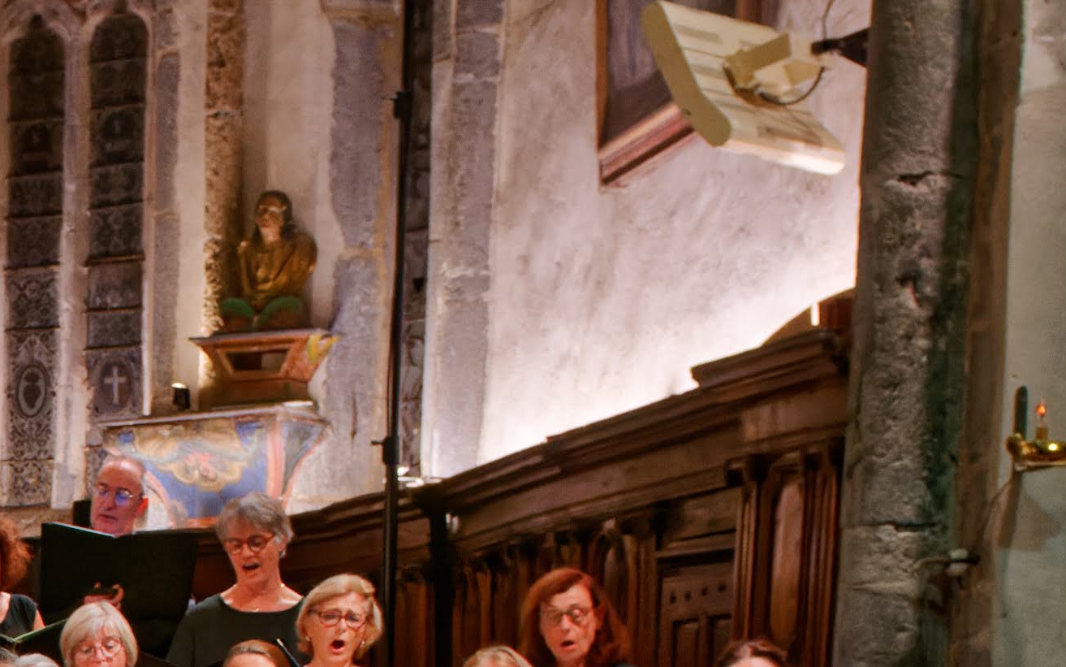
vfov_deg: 10.6
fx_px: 3487
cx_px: -439
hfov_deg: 16.2
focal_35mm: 120
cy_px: 968
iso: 800
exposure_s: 1/100
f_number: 4
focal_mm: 24
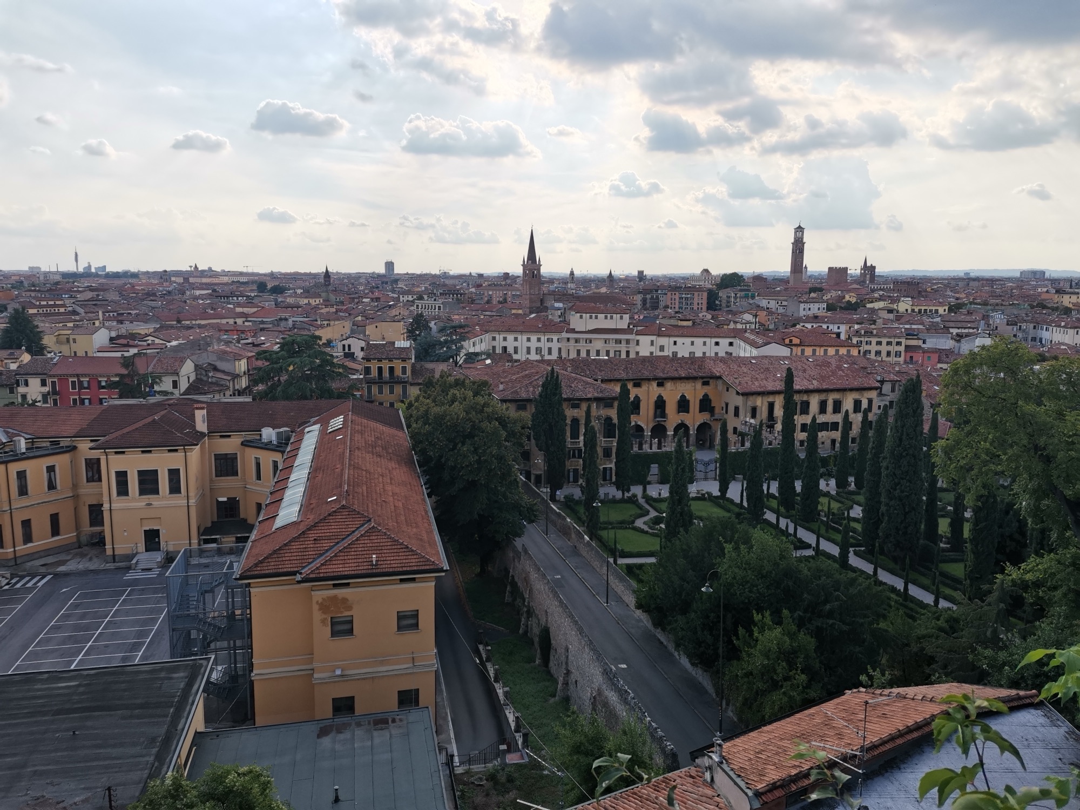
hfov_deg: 67.3
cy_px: 405
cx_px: 540
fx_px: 811
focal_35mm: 26
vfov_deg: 53.1
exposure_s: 1/3226
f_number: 1.8
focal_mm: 4.75
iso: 50
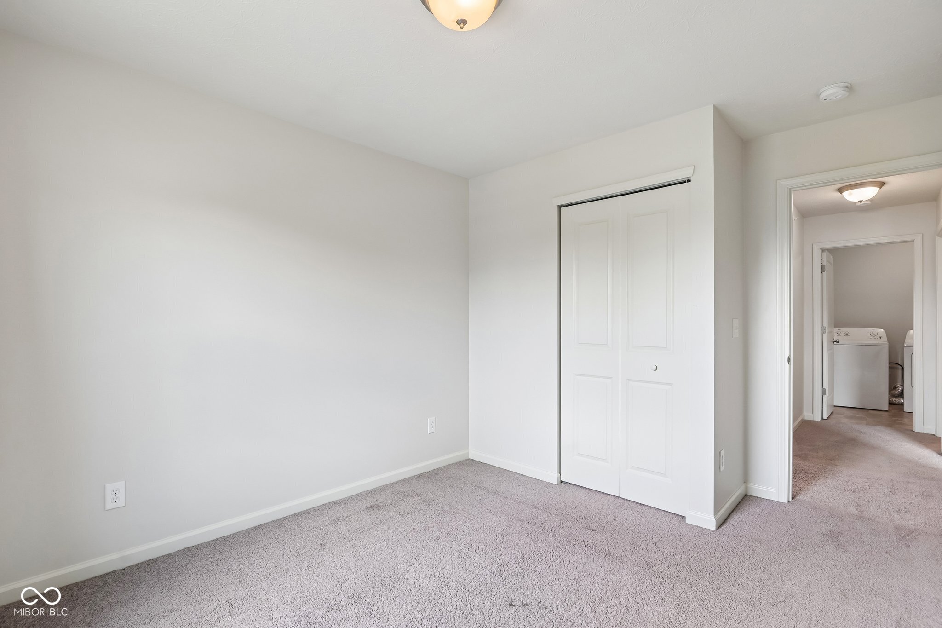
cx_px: 471
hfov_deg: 96.7
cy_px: 314
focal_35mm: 16
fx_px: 419
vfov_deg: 73.7
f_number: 8
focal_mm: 16
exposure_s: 1/15
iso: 160
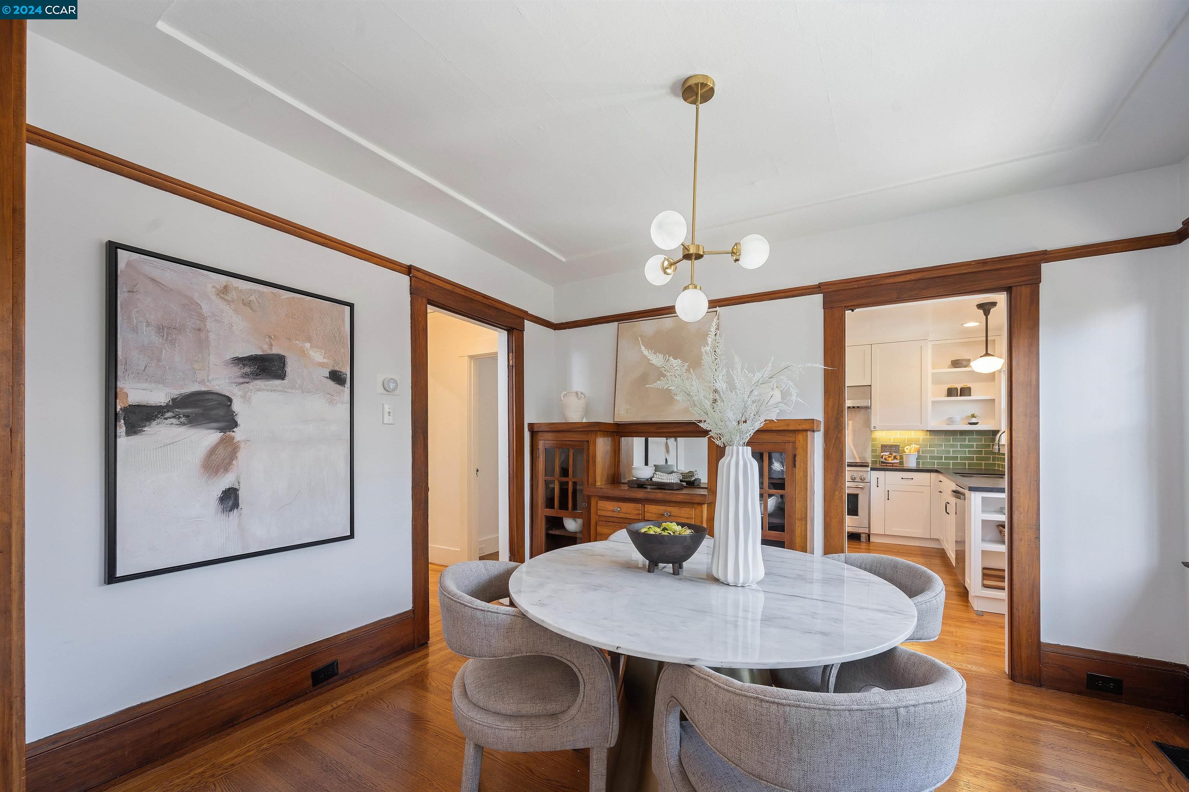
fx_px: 462
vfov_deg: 81.2
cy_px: 396
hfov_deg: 104.3
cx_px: 594
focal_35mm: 14
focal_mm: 14
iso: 125
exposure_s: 1/5
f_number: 8
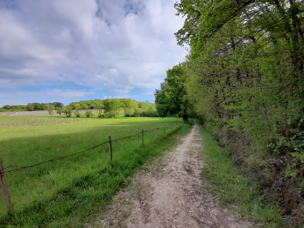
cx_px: 152
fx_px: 114
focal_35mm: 13
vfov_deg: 89.9
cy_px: 114
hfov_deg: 106.2
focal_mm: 1.42
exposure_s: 1/979
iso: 40
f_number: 2.2
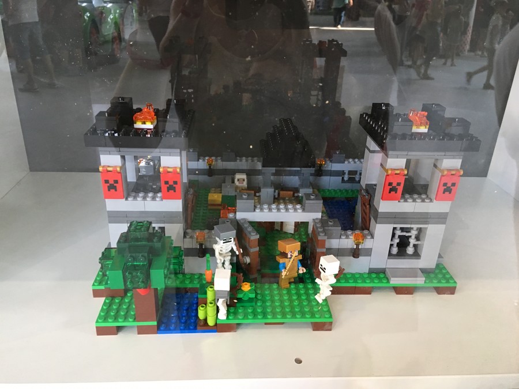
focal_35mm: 29
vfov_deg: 48.2
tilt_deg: -26.3
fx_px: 435
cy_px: 194
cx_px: 260
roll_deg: -2.4
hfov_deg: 61.7
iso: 160
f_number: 2.2
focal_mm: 4.15
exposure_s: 1/33
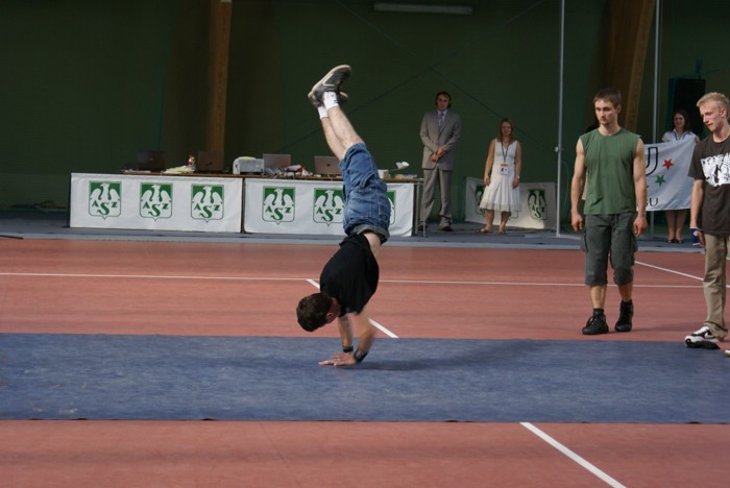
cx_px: 365
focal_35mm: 105
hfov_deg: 19.4
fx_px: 2131
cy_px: 244
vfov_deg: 13.1
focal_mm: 70
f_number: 5.6
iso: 200
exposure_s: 1/40
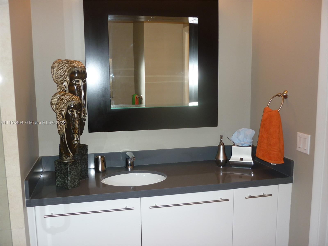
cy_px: 123
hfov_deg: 55.4
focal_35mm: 33
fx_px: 313
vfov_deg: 42.9
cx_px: 164
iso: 100
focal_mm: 5.5
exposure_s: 1/30
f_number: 2.8
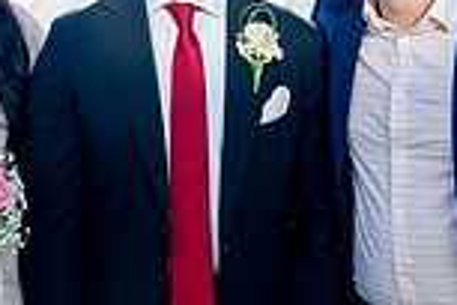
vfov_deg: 12.9
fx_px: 1346
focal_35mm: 106
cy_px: 166
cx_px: 182
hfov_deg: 19.3
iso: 200
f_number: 3.5
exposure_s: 1/500
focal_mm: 28
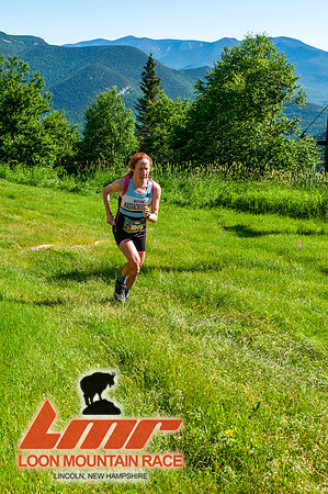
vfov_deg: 38.9
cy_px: 247
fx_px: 699
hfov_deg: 26.4
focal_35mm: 51
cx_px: 164
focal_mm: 34
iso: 200
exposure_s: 1/400
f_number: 8
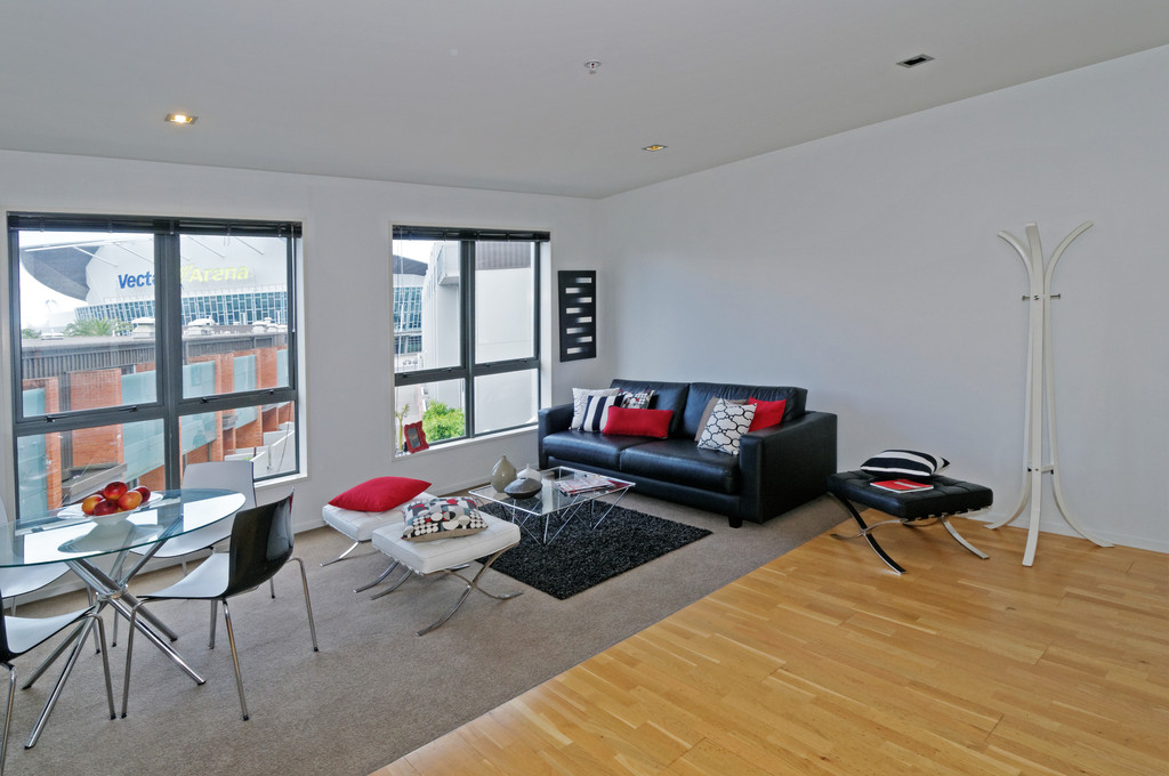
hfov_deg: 90.1
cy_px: 388
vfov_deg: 67.2
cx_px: 584
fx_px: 584
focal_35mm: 18
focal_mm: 12
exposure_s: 1/60
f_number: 10
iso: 200
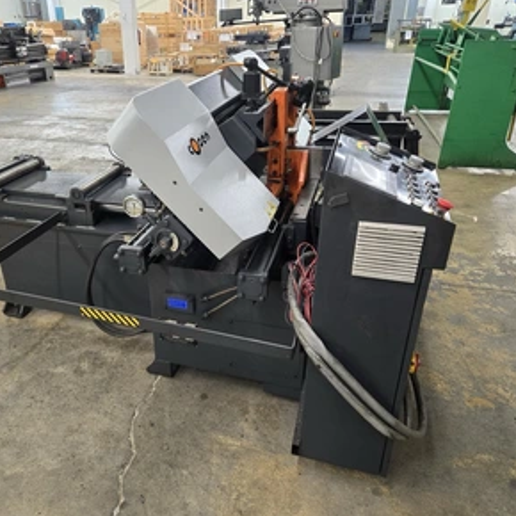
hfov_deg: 56.6
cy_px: 262
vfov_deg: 57.3
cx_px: 194
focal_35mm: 28
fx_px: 472
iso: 320
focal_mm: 5.4
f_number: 1.8
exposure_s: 1/120
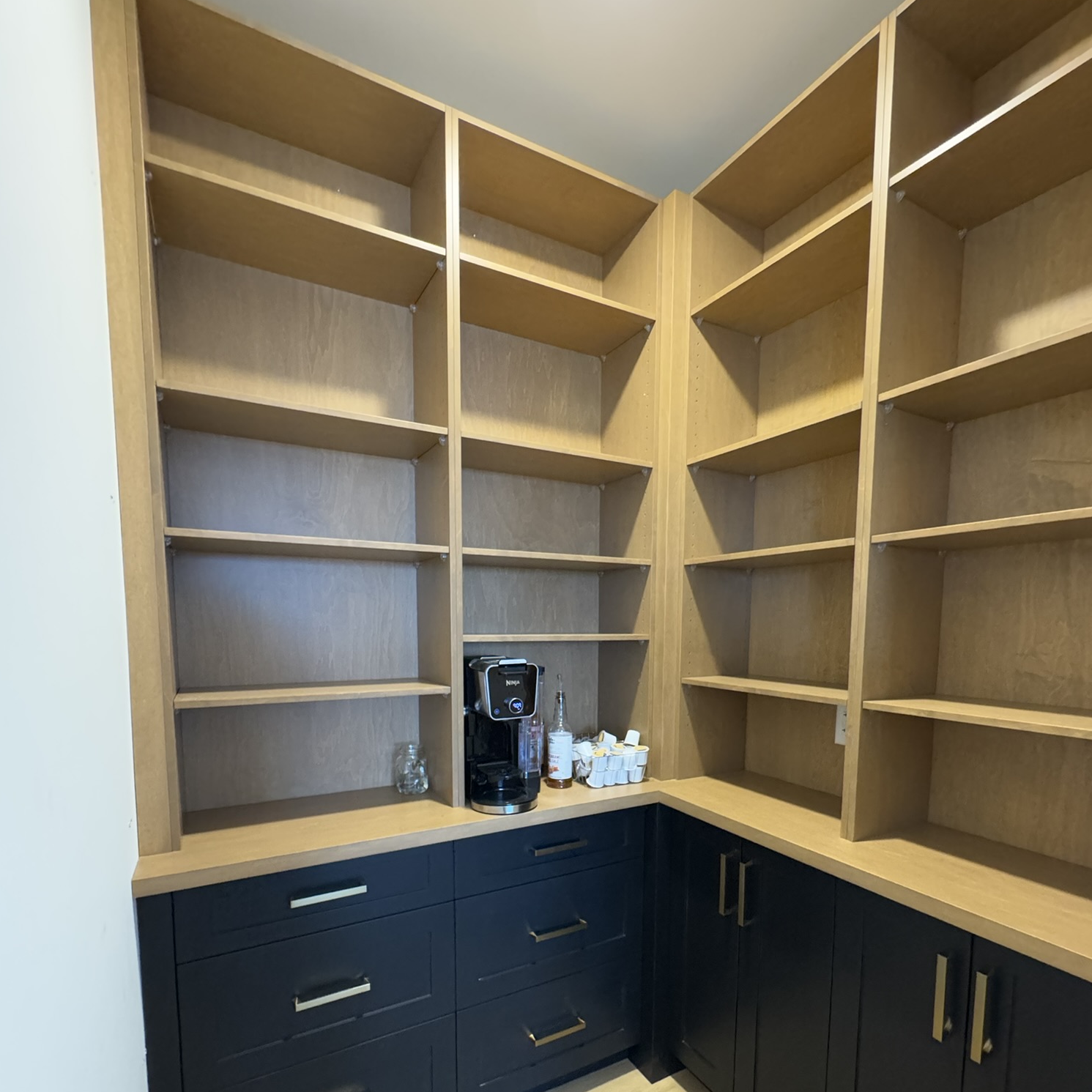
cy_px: 675
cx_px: 552
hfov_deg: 84.0
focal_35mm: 17
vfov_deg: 82.6
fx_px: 607
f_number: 2.2
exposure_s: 1/60
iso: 1000
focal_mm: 2.22
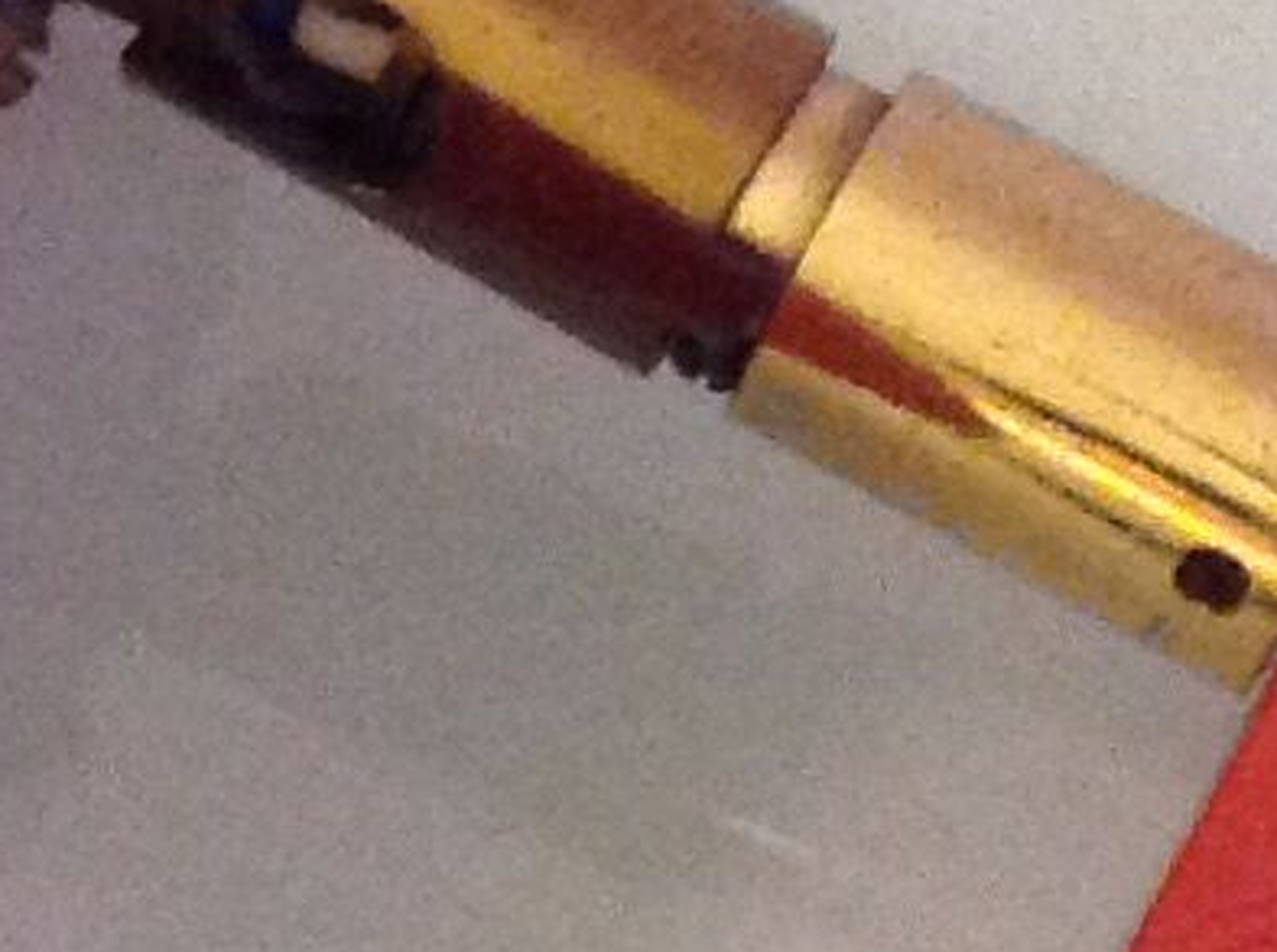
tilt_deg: -68.2
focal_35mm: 231
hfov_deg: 8.5
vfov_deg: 6.4
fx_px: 8504
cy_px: 903
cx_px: 16
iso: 500
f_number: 2.4
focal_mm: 4.28
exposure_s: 1/17
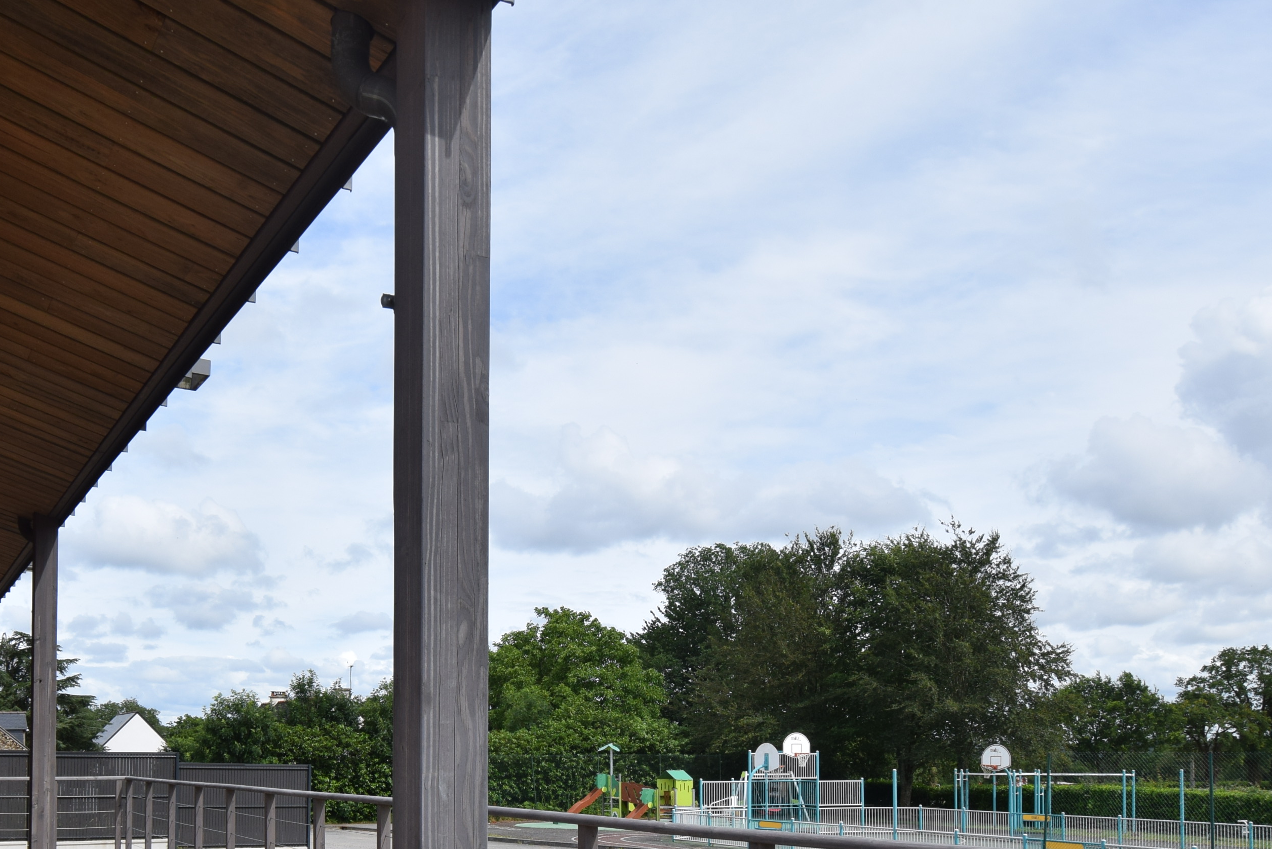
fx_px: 1233
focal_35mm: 35
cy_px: 715
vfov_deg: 36.3
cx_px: 428
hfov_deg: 53.5
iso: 200
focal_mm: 13
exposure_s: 1/400
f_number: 10
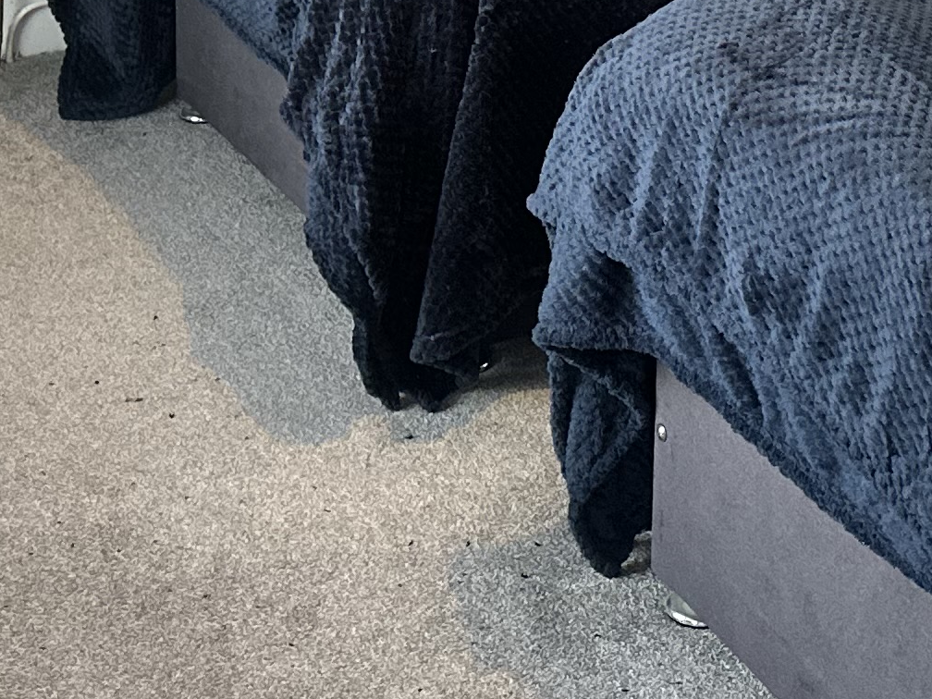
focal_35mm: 96
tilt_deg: -12.4
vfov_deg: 14.3
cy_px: -375
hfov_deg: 20.4
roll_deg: -1.0
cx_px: 582
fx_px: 2585
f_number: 1.78
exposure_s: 1/60
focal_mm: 6.86
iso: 250
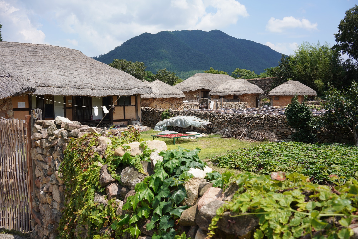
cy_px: 120
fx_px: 348
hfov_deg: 54.4
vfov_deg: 37.9
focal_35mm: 35
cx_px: 179
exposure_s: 1/100
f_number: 11
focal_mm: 35
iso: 100
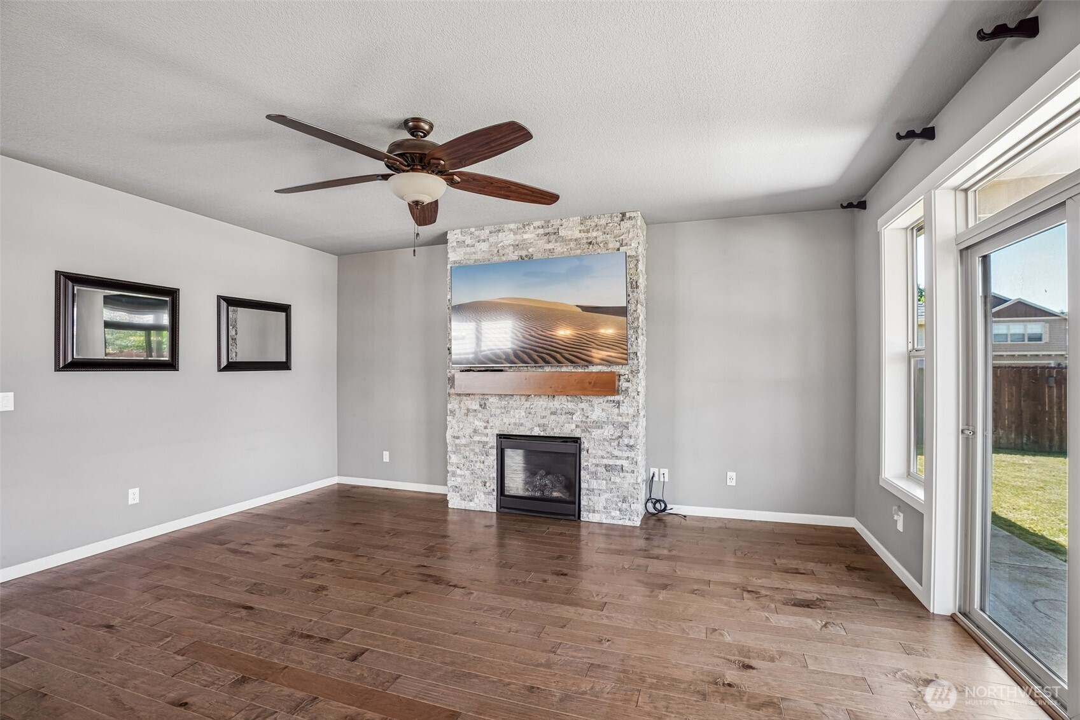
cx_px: 540
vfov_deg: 73.7
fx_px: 480
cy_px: 360
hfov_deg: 96.7
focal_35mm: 16
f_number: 8
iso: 400
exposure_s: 1/6
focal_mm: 16
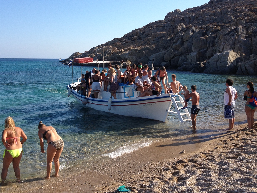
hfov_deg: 42.6
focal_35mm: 44
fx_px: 327
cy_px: 73
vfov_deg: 32.7
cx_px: 98
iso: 50
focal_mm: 4.28
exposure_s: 1/1381
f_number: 2.4
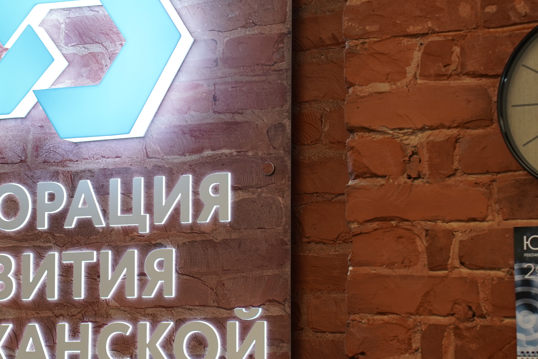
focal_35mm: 144
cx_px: 127
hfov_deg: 14.2
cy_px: 200
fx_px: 2152
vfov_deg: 9.5
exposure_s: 1/80
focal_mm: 75
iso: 250
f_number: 4
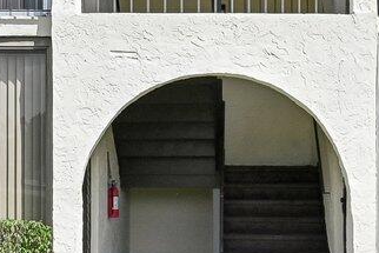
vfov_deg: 15.4
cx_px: 233
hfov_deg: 22.8
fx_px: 937
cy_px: 158
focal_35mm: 89
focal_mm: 14
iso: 200
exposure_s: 1/640
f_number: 8
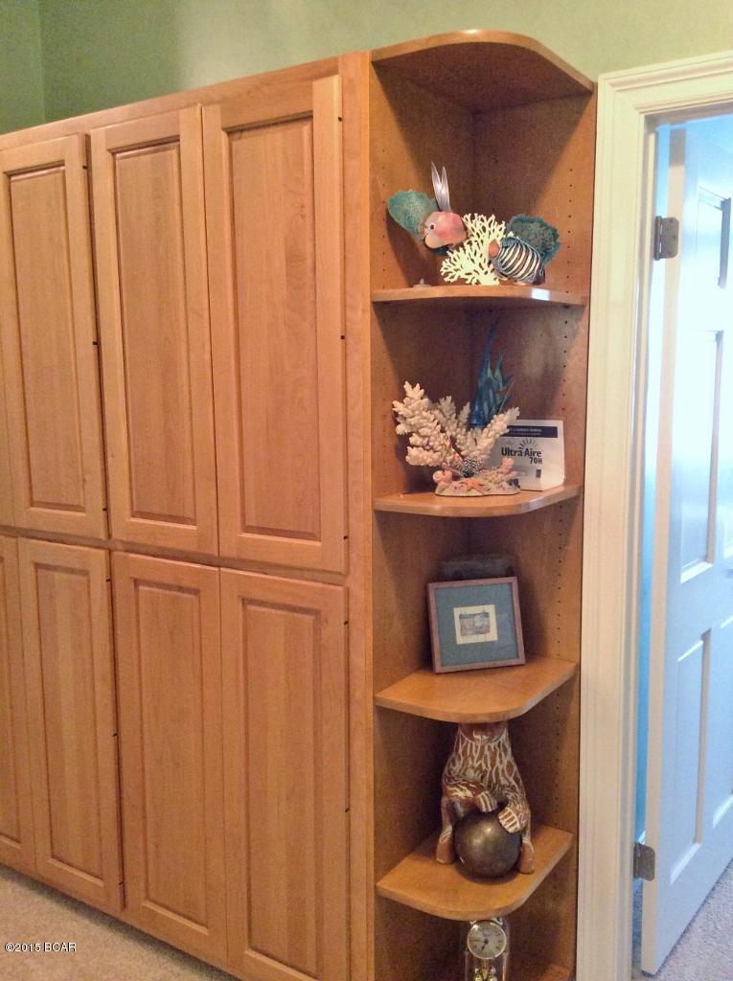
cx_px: 366
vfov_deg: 56.9
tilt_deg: -8.9
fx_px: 906
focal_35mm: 32
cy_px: 490
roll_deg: +0.8
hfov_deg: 44.1
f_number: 2.4
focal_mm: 3.3
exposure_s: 1/24
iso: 200
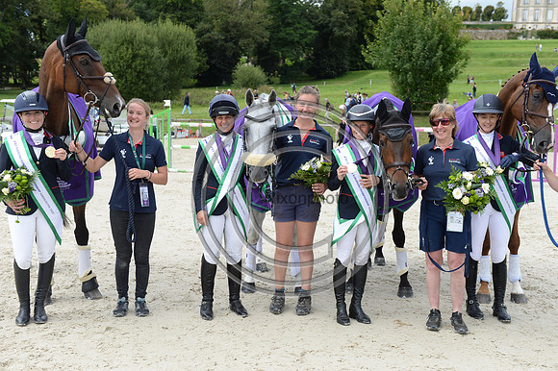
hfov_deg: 41.1
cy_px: 186
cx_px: 279
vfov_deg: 28.0
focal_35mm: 48
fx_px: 744
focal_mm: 48
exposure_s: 1/3200
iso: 1250
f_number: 5.6
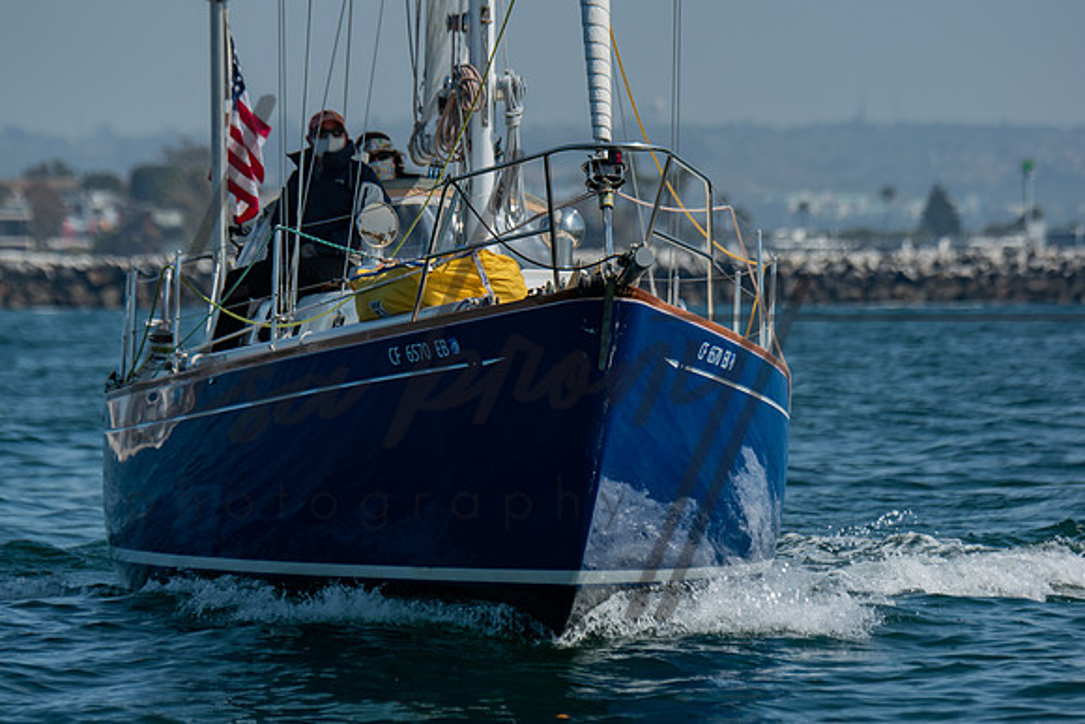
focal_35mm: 439
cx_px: 529
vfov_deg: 3.1
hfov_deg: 4.7
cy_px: 362
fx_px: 13240
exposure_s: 1/500
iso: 100
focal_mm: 280
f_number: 5.6
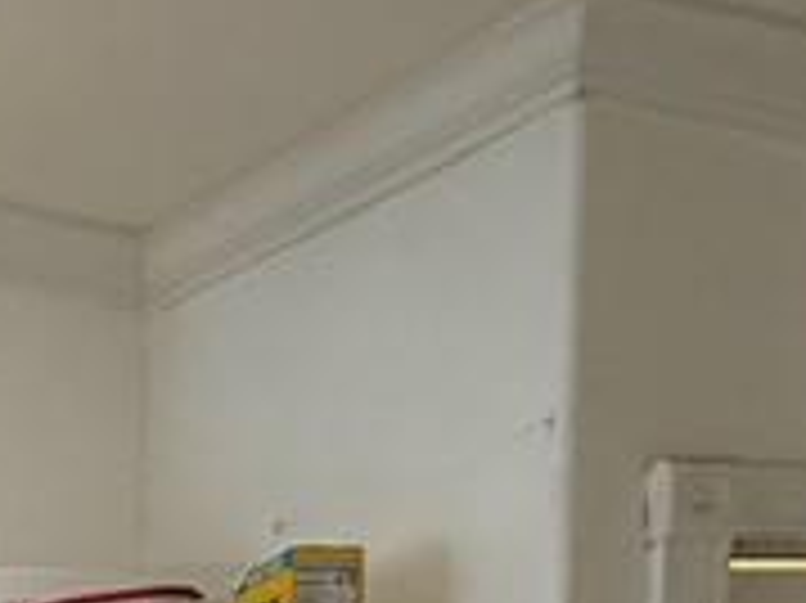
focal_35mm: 80
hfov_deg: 15.9
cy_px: 994
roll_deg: +0.6
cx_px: -1000
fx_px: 1861
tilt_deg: -2.3
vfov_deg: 16.2
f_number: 2.2
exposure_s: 1/60
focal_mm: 2.22
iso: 250
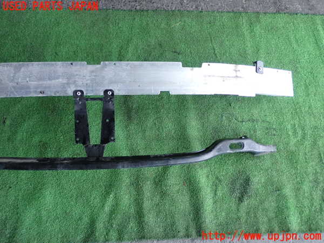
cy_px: 122
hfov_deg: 49.0
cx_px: 162
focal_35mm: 38
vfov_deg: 37.7
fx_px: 356
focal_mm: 6.83
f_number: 2.7
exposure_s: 1/60
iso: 200
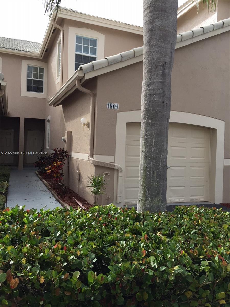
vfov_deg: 61.7
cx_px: 115
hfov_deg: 48.2
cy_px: 154
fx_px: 257
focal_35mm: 29
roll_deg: -1.8
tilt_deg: -0.1
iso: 32
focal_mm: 4.15
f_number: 2.2
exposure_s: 1/964
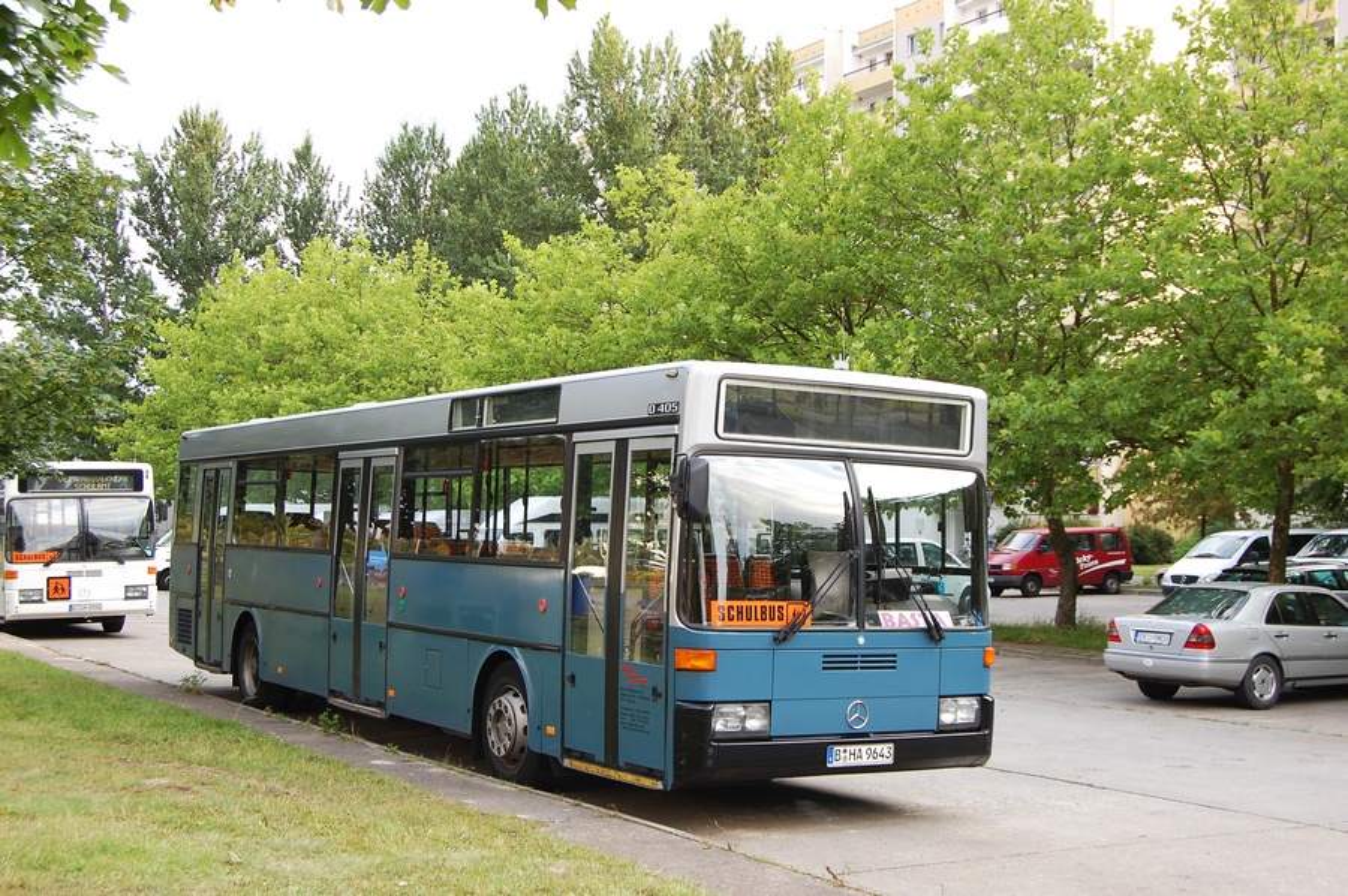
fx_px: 1739
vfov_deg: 28.9
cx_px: 674
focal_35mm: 46
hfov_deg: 42.4
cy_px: 448
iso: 400
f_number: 8
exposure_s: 1/80
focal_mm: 31
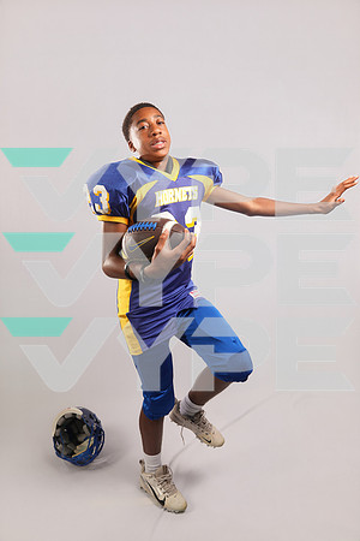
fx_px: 360
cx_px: 180
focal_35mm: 24
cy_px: 270
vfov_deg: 73.7
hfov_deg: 53.1
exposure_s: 1/100
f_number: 7.1
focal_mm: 24
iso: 200
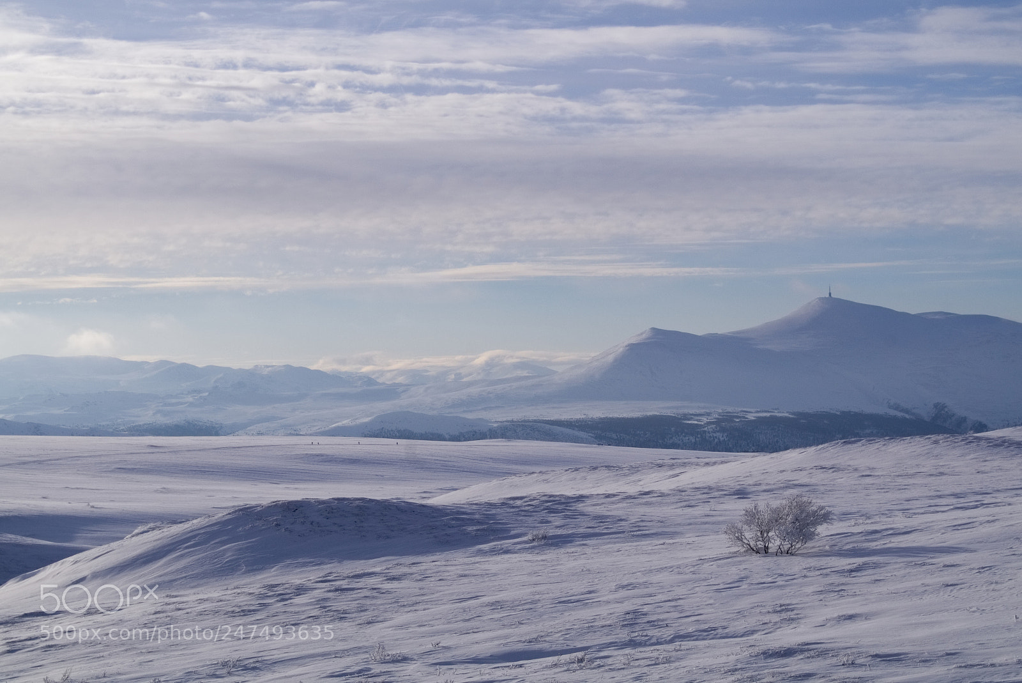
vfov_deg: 16.6
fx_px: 2343
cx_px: 511
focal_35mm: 82
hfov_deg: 24.6
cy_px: 342
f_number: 11
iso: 100
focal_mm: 55
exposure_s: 1/320
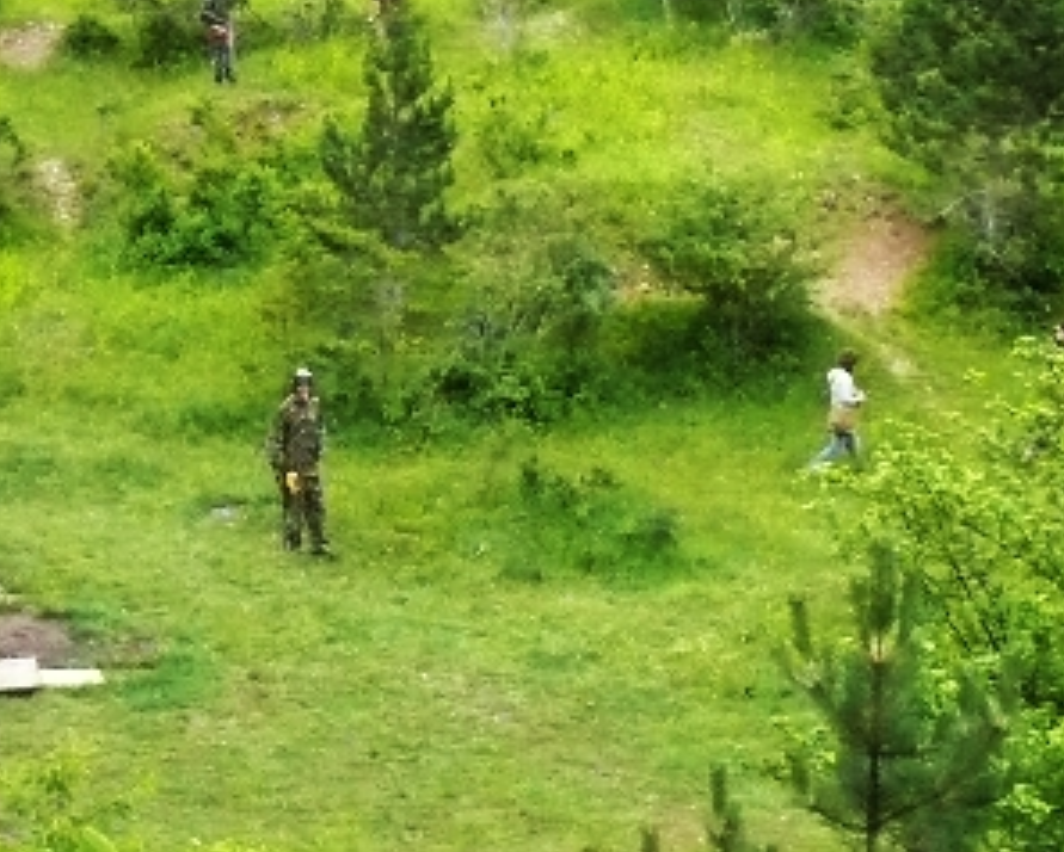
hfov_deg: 19.4
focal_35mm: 92
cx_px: -258
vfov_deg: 16.7
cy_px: 501
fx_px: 2899
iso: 800
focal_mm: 7.4
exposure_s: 1/800
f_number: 6.3
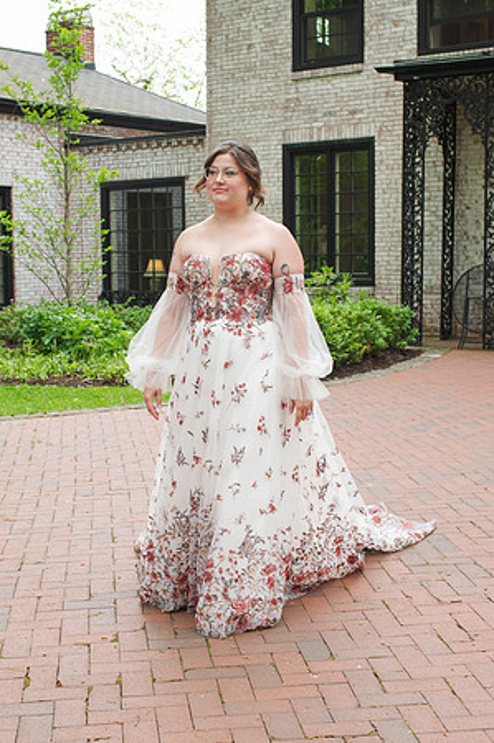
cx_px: 212
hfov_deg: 23.7
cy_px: 403
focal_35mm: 57
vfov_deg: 35.0
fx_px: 1177
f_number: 4.5
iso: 220
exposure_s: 1/320
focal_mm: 35
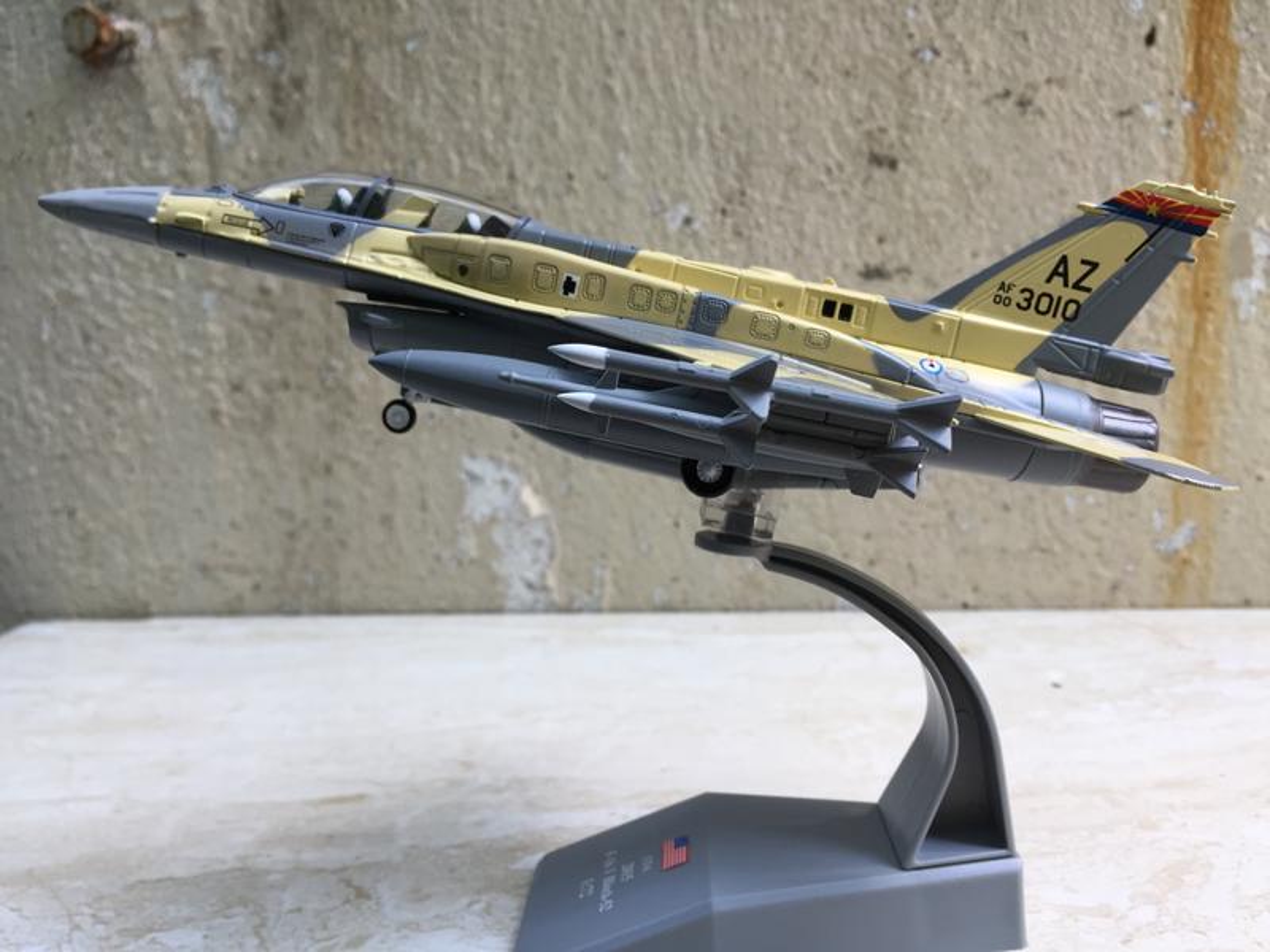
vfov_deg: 48.2
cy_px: 476
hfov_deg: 61.7
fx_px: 1064
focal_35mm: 29
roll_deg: +1.0
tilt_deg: -9.1
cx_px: 635
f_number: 2.2
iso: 40
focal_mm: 4.15
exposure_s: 1/100
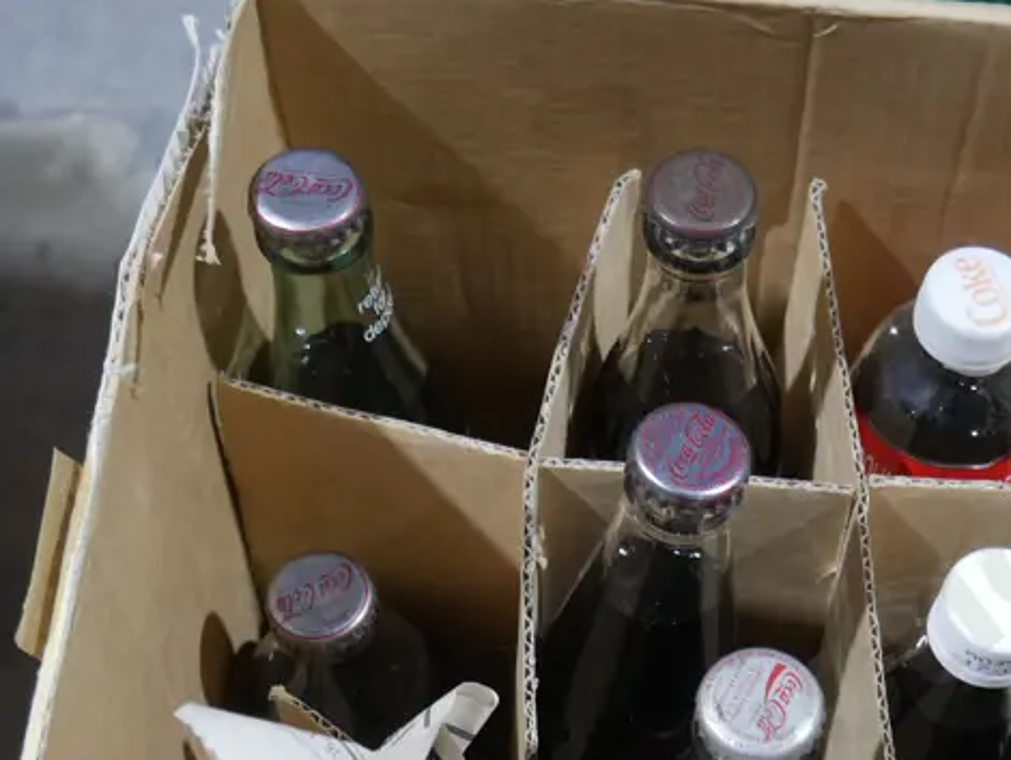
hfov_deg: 31.0
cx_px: 774
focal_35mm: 61
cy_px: 747
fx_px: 1782
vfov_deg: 23.1
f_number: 3.5
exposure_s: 1/60
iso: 400
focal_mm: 14
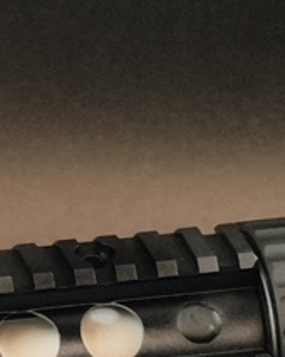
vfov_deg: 4.1
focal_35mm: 468
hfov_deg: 3.3
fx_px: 4941
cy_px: 617
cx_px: -158
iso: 953
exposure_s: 1/30
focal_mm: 22.48
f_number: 2.67
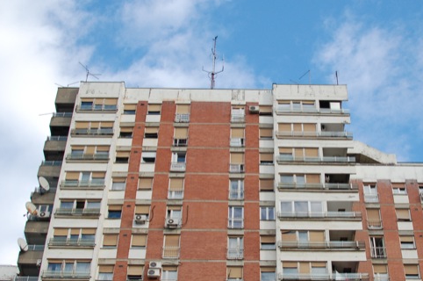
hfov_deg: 28.9
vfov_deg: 19.5
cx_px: 262
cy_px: 173
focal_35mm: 70
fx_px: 817
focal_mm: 35
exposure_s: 1/320
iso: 400
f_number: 9
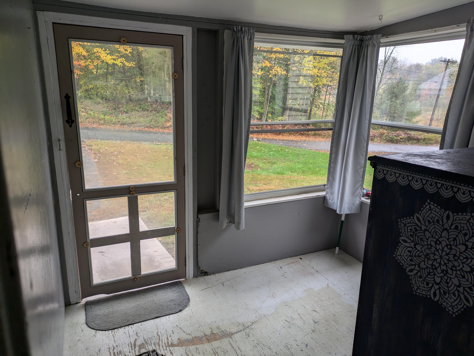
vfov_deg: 54.9
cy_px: 178
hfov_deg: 69.4
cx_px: 237
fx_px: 342
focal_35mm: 25
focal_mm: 5.43
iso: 77
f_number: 1.89
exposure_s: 1/120
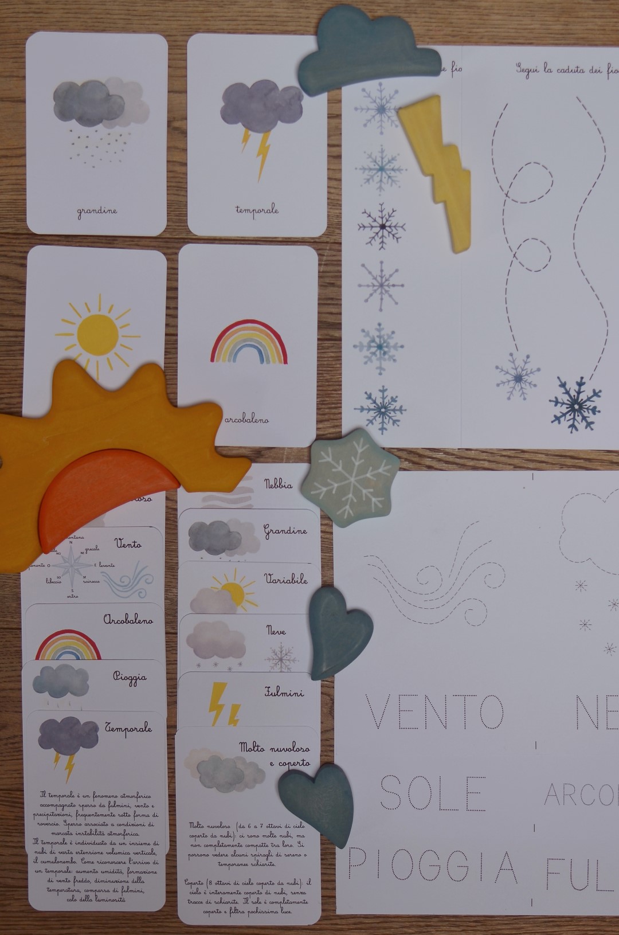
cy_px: 468
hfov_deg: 25.6
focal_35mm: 52
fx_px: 1360
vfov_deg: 37.9
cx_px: 310
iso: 100
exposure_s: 1/100
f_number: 2.5
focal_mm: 35
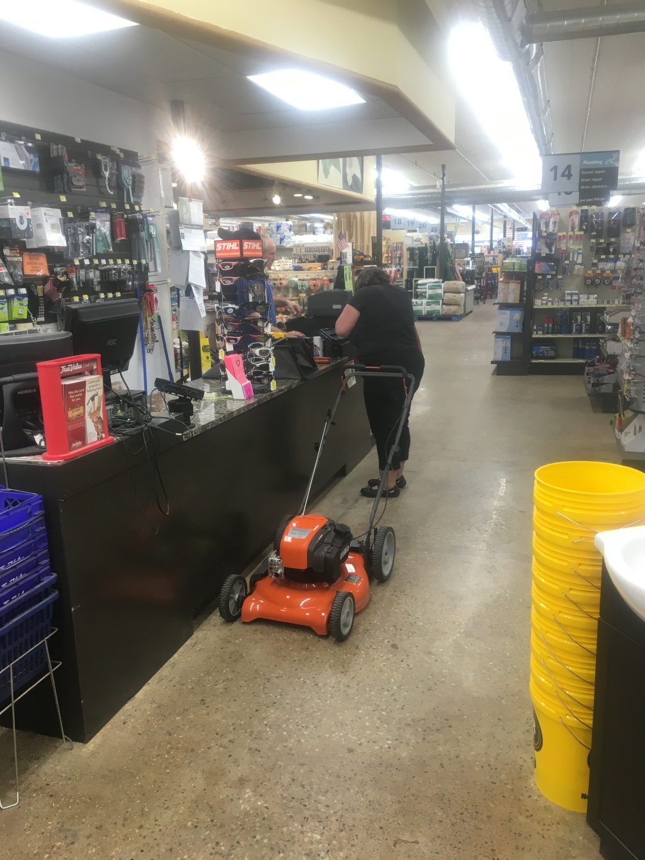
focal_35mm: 29
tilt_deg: -12.1
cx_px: 322
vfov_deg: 61.7
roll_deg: +2.1
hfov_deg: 48.2
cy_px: 430
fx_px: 720
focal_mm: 4.15
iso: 50
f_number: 2.2
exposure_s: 1/30
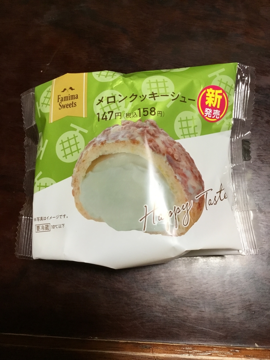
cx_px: 135
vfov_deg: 58.4
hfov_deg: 45.4
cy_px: 180
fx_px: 322
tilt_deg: -76.2
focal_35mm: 31
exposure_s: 1/30
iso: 125
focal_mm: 3.3
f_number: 2.4
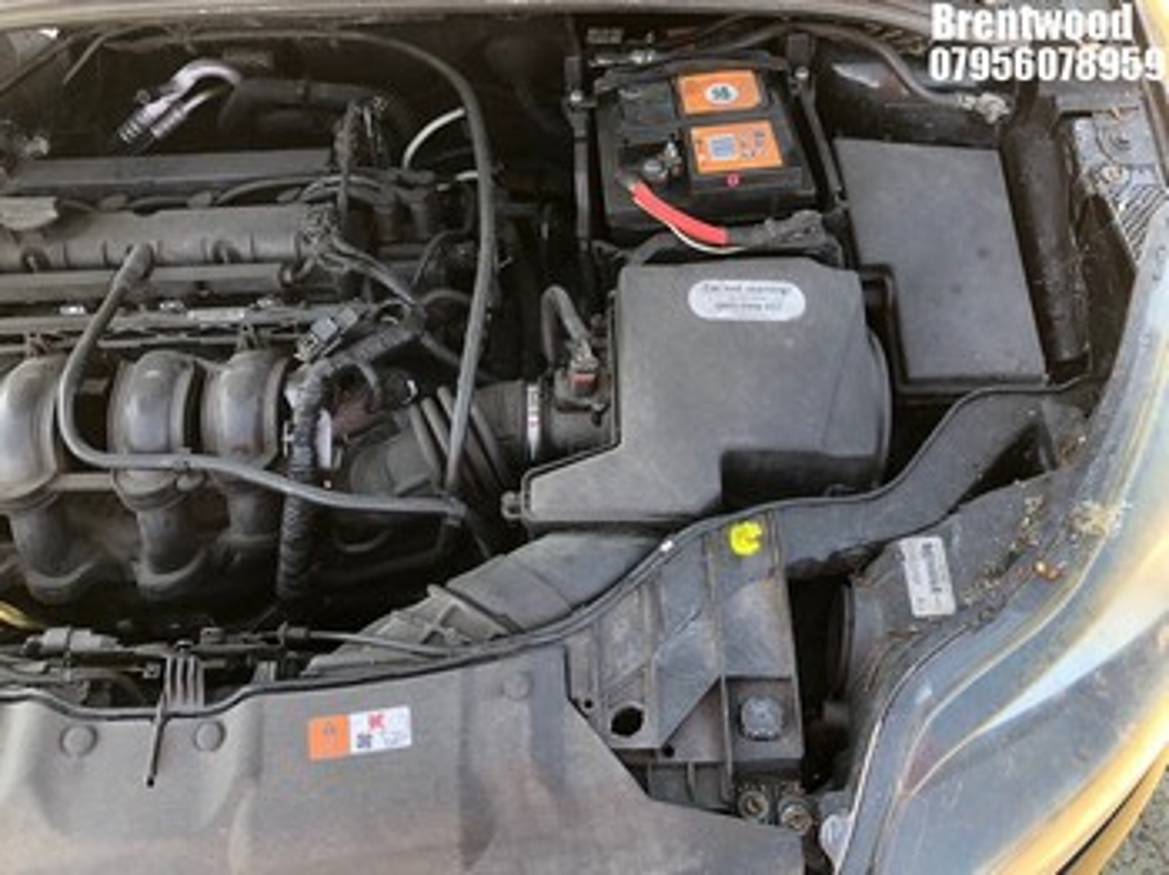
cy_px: 438
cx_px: 584
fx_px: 945
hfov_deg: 63.5
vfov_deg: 49.7
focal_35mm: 28
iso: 50
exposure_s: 1/120
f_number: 1.8
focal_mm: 4
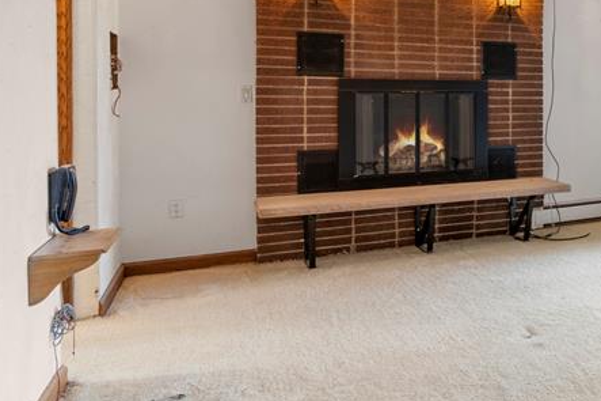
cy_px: 109
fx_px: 617
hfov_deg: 43.8
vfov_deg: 35.3
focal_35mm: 37
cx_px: 610
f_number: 8
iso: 400
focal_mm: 16
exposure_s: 1
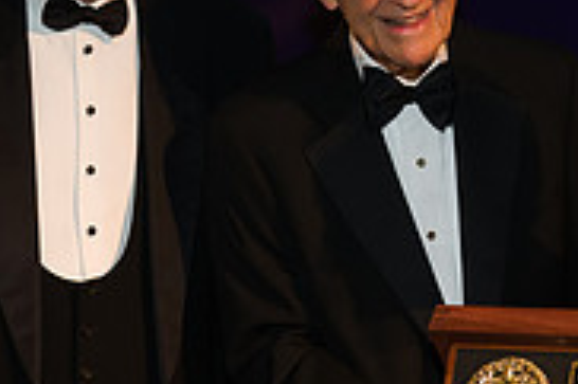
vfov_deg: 9.0
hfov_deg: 13.4
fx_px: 2454
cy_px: 176
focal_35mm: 153
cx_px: 410
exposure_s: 1/125
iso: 1000
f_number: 4
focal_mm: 48
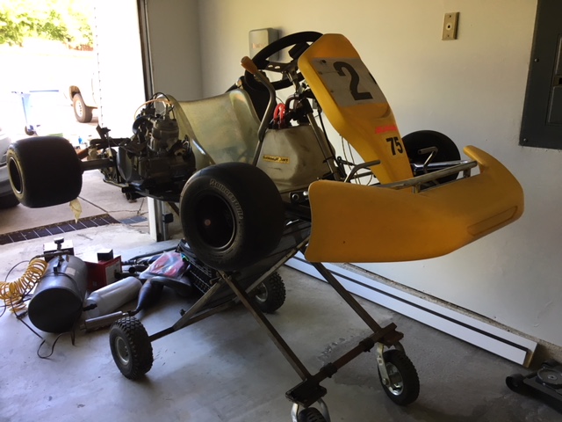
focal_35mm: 29
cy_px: 211
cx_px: 281
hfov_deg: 61.7
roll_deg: +1.0
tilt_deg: -16.6
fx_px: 471
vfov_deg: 48.2
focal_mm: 4.15
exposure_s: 1/40
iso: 25
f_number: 2.2
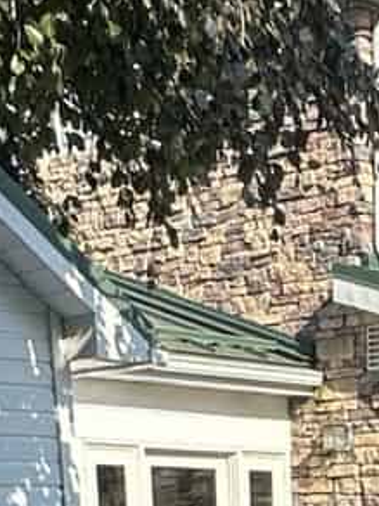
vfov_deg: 16.5
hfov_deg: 15.0
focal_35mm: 96
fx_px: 1401
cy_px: 950
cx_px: 434
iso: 50
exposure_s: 1/1208
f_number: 2.2
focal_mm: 2.2
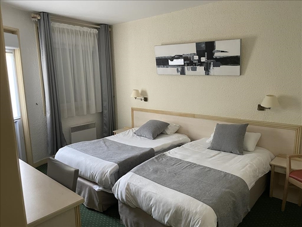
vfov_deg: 53.1
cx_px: 151
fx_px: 227
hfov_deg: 67.3
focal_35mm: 26
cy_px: 114
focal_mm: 4.2
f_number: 1.6
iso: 320
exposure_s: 1/50
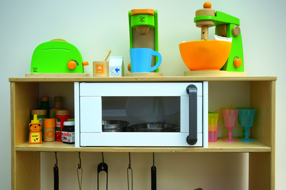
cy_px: 95
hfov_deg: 53.1
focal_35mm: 36
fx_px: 286
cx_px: 143
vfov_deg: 36.9
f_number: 7.1
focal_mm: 36
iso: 100
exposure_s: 1/100
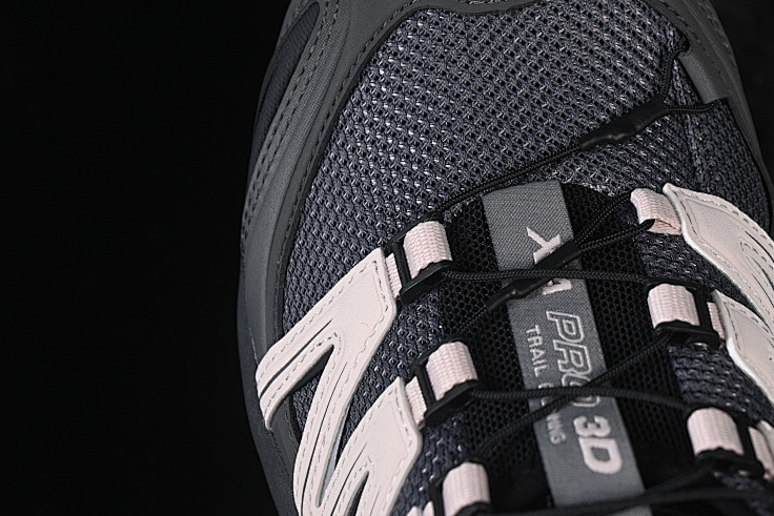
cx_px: 549
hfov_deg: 18.5
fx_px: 2365
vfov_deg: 12.4
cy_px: 161
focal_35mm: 110
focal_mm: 50
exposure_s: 1/60
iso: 160
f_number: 7.1
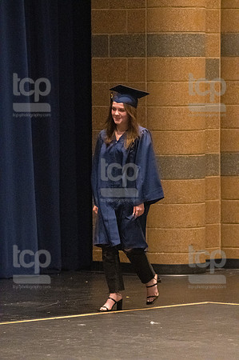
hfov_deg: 4.6
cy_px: 180
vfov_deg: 6.9
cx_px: 120
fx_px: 2994
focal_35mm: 300
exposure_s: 1/250
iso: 8000
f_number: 4.5
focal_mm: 200
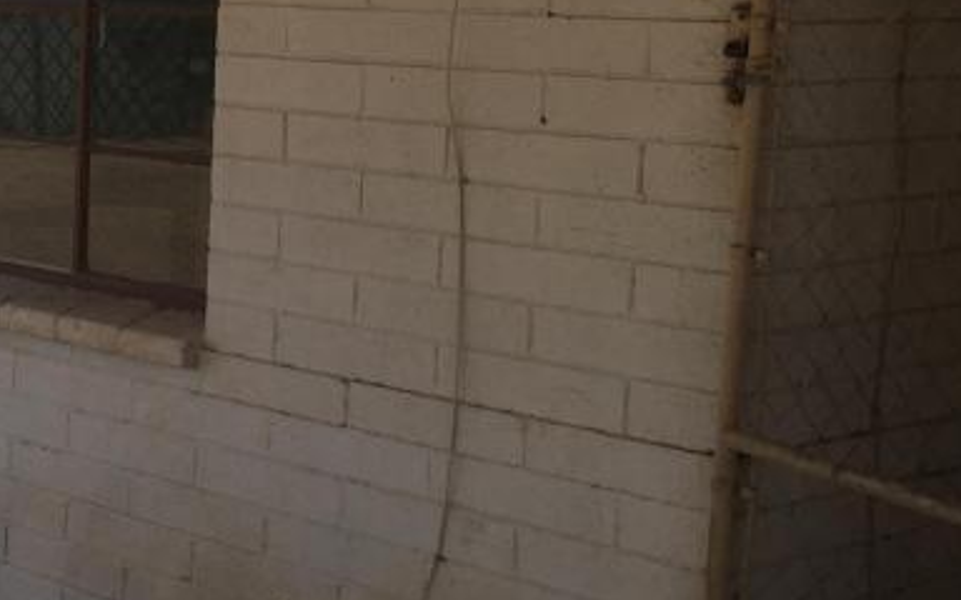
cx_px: -210
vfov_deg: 15.9
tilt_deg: -5.5
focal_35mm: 82
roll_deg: -0.7
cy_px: 208
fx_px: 2148
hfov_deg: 23.0
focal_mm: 4.15
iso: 32
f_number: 2.2
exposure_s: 1/2083
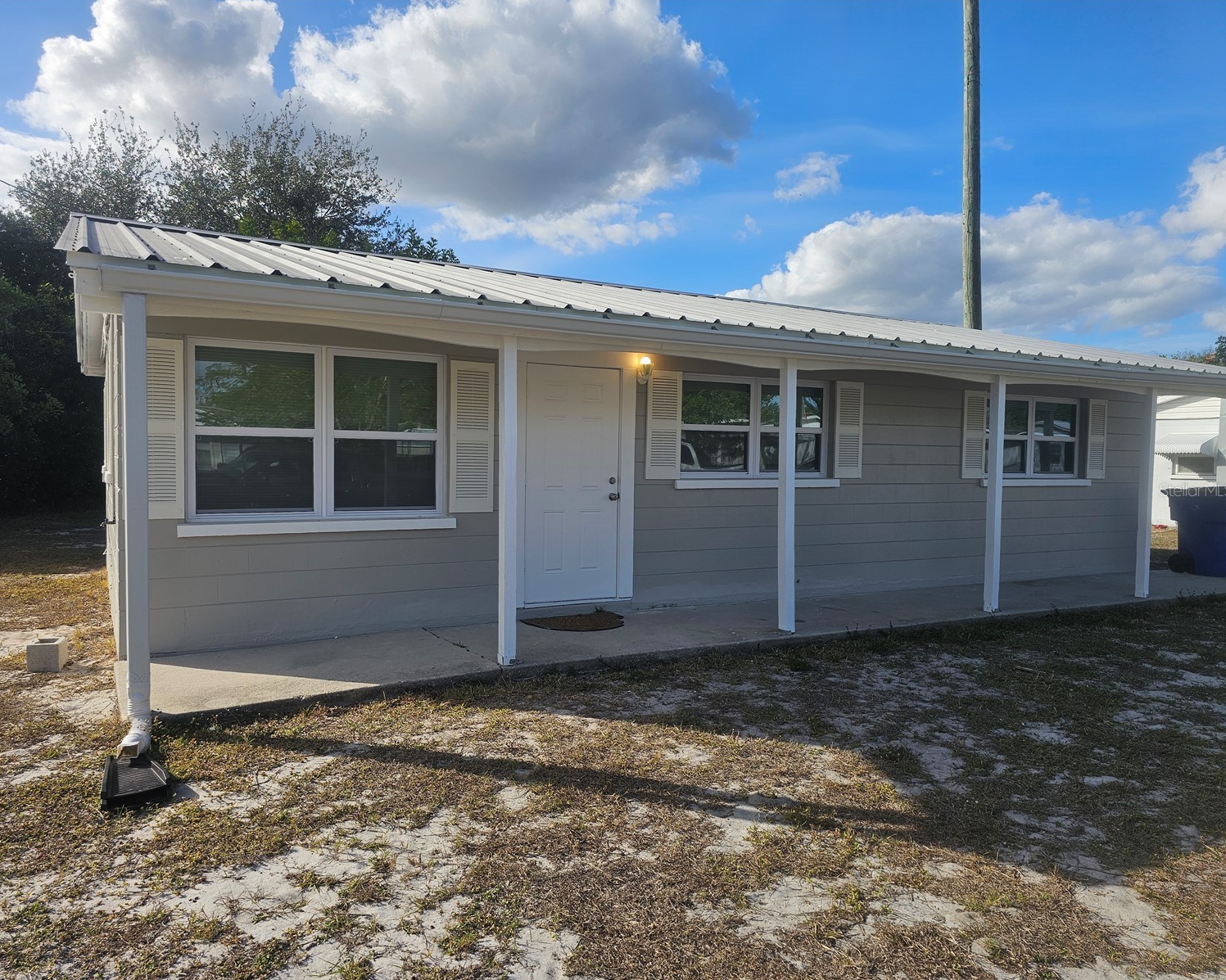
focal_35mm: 24
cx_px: 581
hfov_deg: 70.2
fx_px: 871
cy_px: 490
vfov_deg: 58.8
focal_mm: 6.3
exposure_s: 1/792
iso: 10
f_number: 1.7
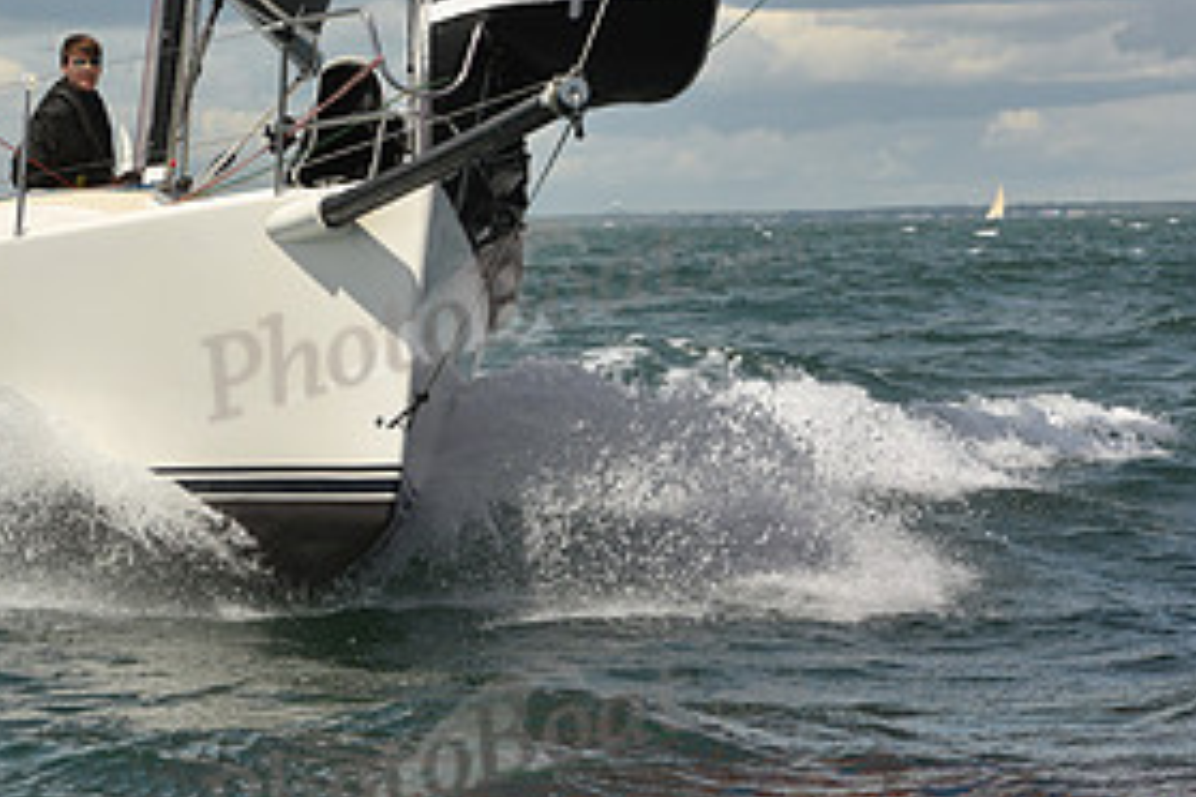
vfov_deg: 5.7
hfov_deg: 8.5
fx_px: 8006
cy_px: 148
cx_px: -17
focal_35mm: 241
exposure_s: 1/800
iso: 320
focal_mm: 116
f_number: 13
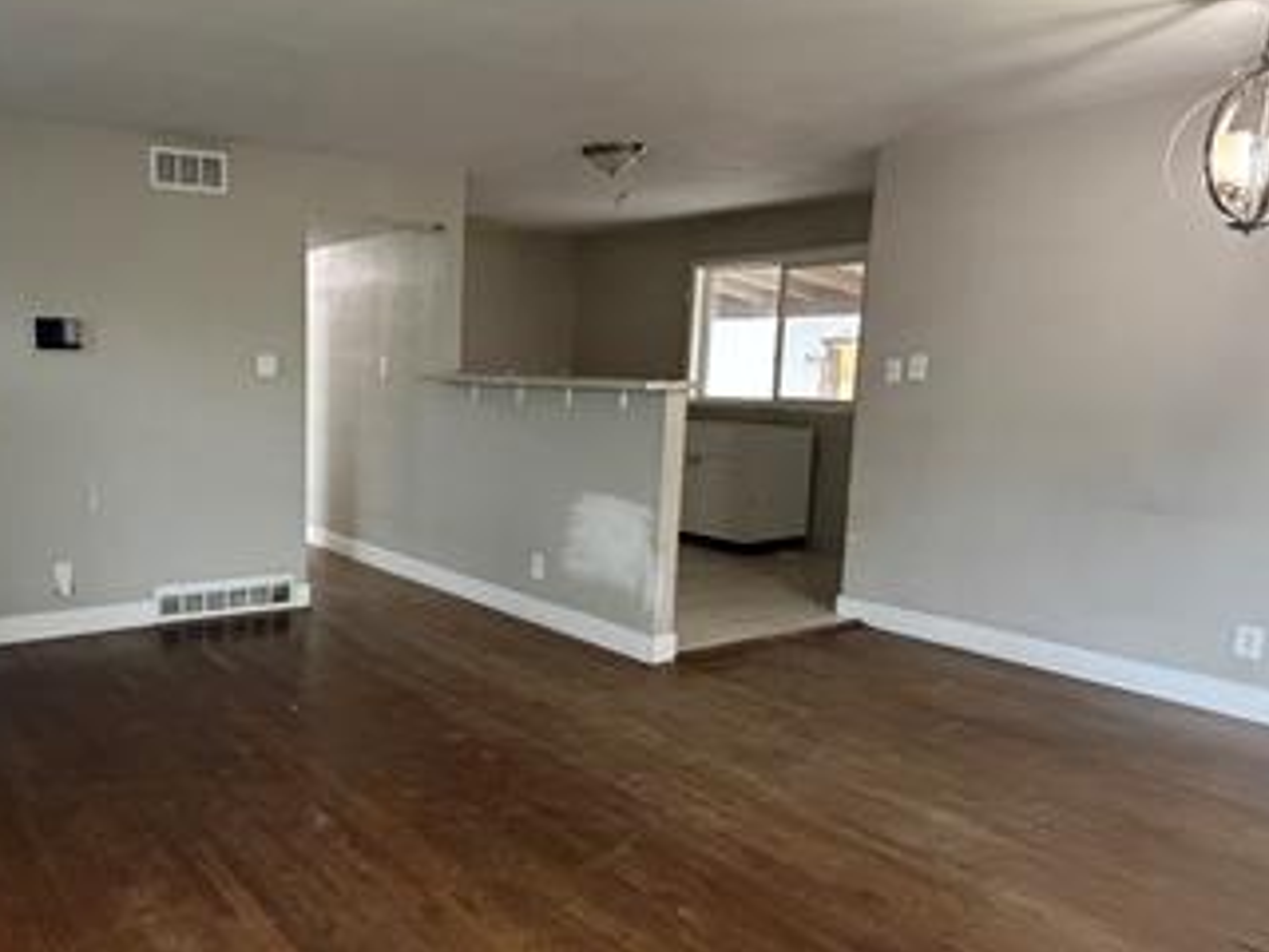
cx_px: 329
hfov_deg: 60.3
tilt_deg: -9.1
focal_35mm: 28
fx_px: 1026
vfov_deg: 49.7
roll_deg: +0.0
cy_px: 514
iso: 800
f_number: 2.2
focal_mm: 2.22
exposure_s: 1/60
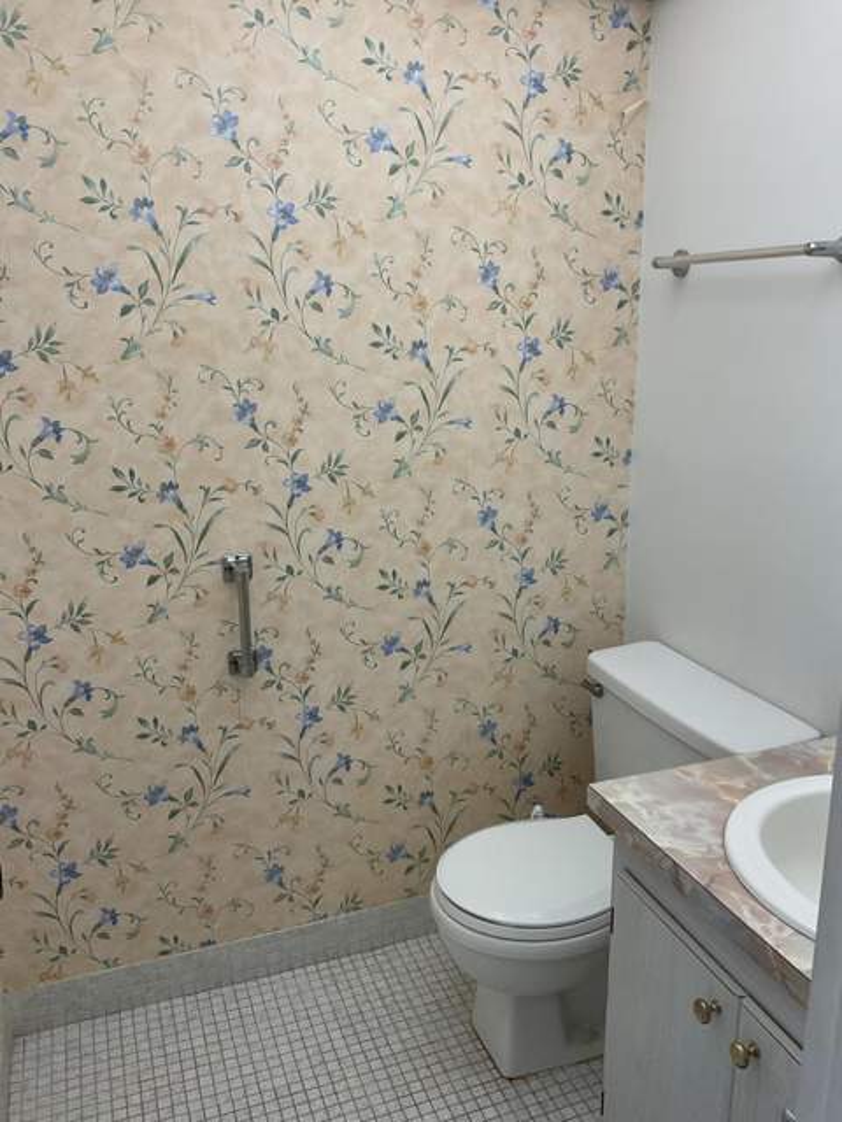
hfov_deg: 48.2
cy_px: 561
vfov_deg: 61.7
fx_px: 941
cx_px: 421
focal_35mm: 29
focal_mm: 3
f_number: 1.8
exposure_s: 1/120
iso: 40
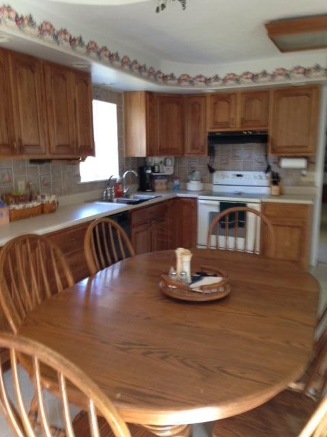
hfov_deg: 42.9
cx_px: 164
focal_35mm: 33
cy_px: 218
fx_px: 416
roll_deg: +1.0
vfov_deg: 55.4
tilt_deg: -10.1
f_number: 2.4
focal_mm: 4.12
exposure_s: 1/20
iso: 100
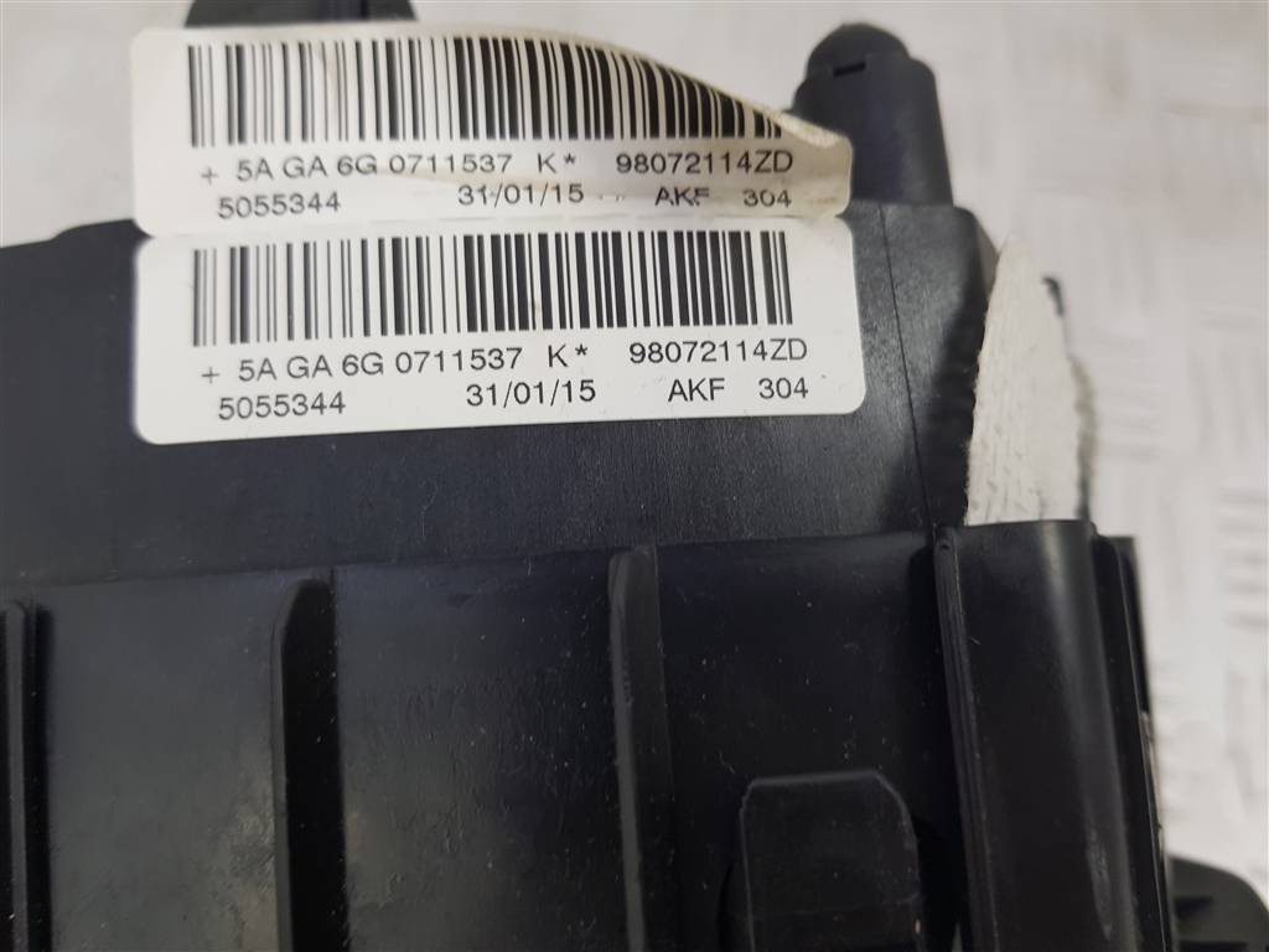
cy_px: 476
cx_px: 634
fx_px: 953
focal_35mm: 26
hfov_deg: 67.3
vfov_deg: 53.1
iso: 80
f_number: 1.7
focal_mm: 4.2
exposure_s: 1/100
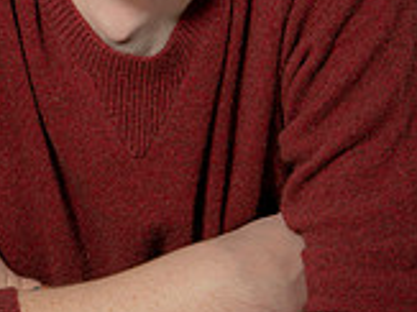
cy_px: -38
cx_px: 45
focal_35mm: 372
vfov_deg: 4.0
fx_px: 4478
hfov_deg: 5.3
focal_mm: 140
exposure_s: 1/200
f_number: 6.3
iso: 160
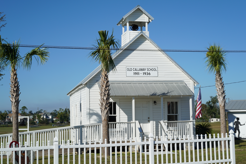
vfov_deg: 24.6
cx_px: 123
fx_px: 376
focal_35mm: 55
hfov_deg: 36.2
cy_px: 82
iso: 100
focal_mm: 55
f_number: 22
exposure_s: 1/60
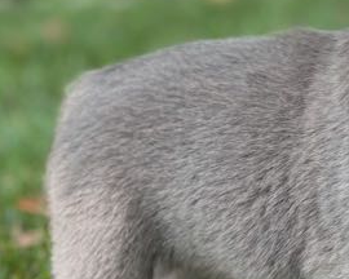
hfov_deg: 13.5
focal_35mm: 139
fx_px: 1436
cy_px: 121
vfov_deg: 11.1
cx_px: 412
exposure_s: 1/571
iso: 80
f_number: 1.78
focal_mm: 6.86
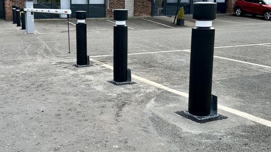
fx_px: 302
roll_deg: +1.1
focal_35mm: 42
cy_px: 57
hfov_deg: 48.3
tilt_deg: -9.7
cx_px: 120
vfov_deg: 28.2
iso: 50
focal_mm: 5.7
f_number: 1.5
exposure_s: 1/1751
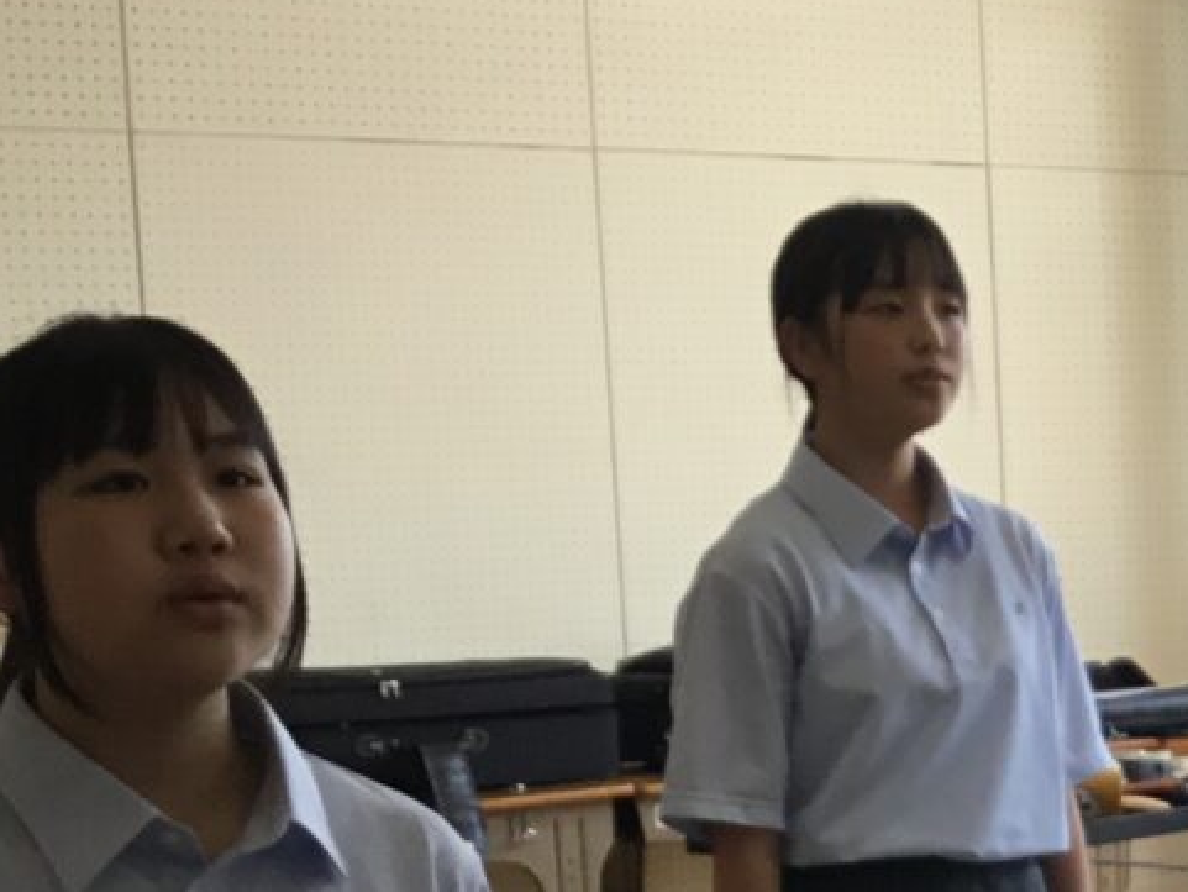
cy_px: 1003
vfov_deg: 12.5
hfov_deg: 15.7
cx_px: 1724
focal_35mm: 116
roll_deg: -0.2
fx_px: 3982
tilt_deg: -8.5
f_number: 2.4
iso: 32
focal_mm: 3.3
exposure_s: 1/100
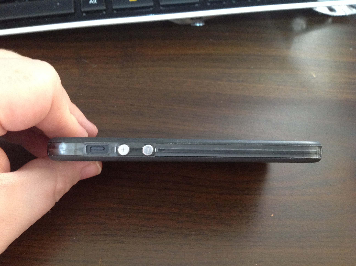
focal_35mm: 35
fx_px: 359
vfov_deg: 40.6
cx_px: 178
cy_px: 133
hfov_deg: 52.7
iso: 320
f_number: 2.4
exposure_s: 1/15
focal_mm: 4.28
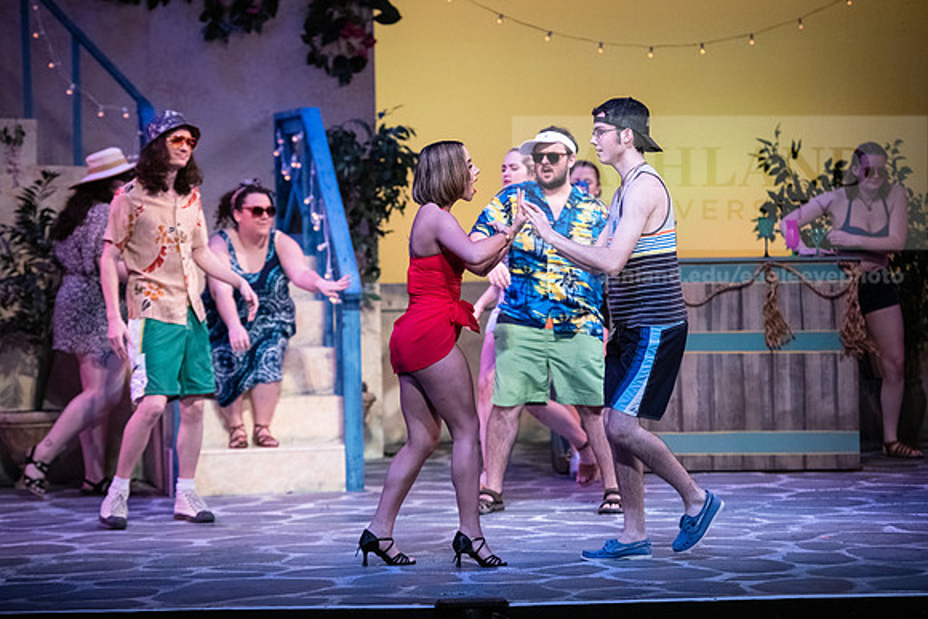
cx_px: 464
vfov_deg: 10.2
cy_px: 310
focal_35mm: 135
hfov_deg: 15.2
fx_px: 3481
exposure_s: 1/500
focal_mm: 135
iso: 3200
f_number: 3.2
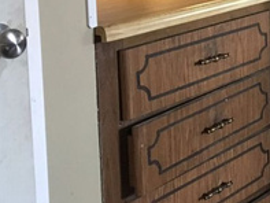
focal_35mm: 94
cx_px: 382
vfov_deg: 15.3
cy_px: -26
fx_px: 734
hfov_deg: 18.8
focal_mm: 4.15
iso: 200
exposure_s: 1/24
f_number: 2.2
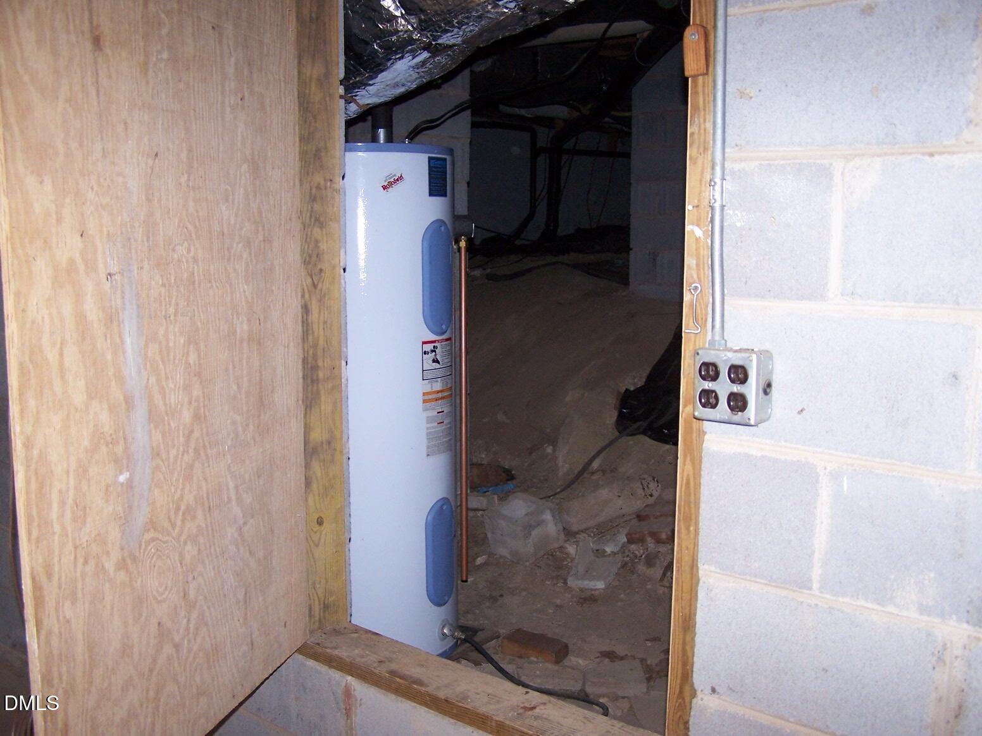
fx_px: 1078
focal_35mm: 38
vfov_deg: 37.7
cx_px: 491
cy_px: 368
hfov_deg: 49.0
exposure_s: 1/60
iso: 140
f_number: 2.8
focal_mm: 6.3
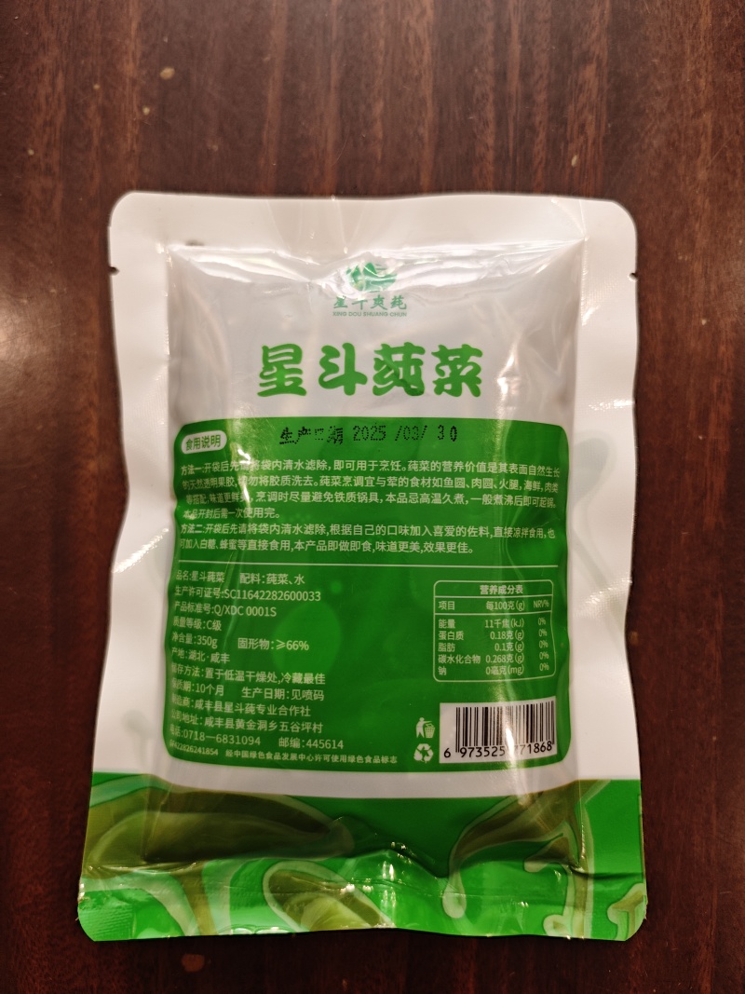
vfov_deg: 73.9
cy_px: 497
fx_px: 660
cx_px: 372
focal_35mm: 23
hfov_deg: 58.9
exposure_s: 1/50
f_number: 1.62
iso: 320
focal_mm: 6.55
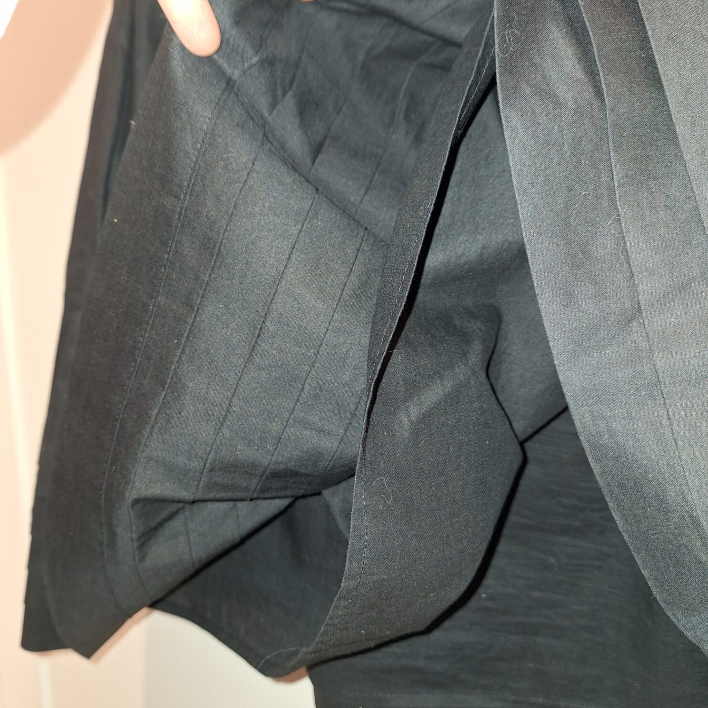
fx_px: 648
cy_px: 323
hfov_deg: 57.3
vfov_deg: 57.2
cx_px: 355
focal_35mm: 28
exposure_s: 1/40
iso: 100
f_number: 1.8
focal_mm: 5.54
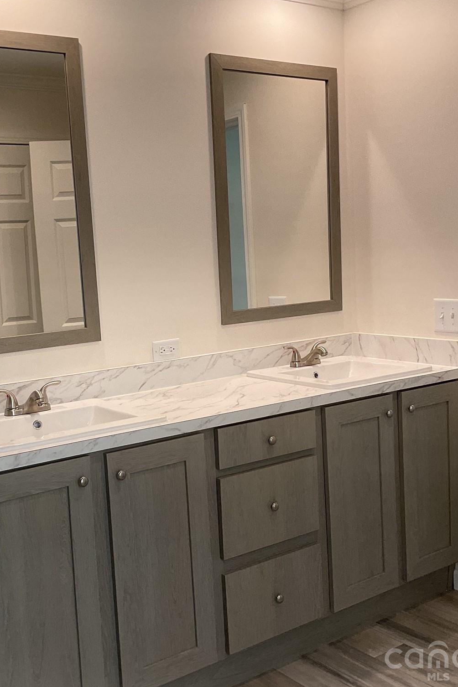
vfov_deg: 47.4
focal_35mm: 41
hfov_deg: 32.5
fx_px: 783
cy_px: 348
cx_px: 176
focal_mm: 3
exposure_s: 1/120
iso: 50
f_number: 1.8
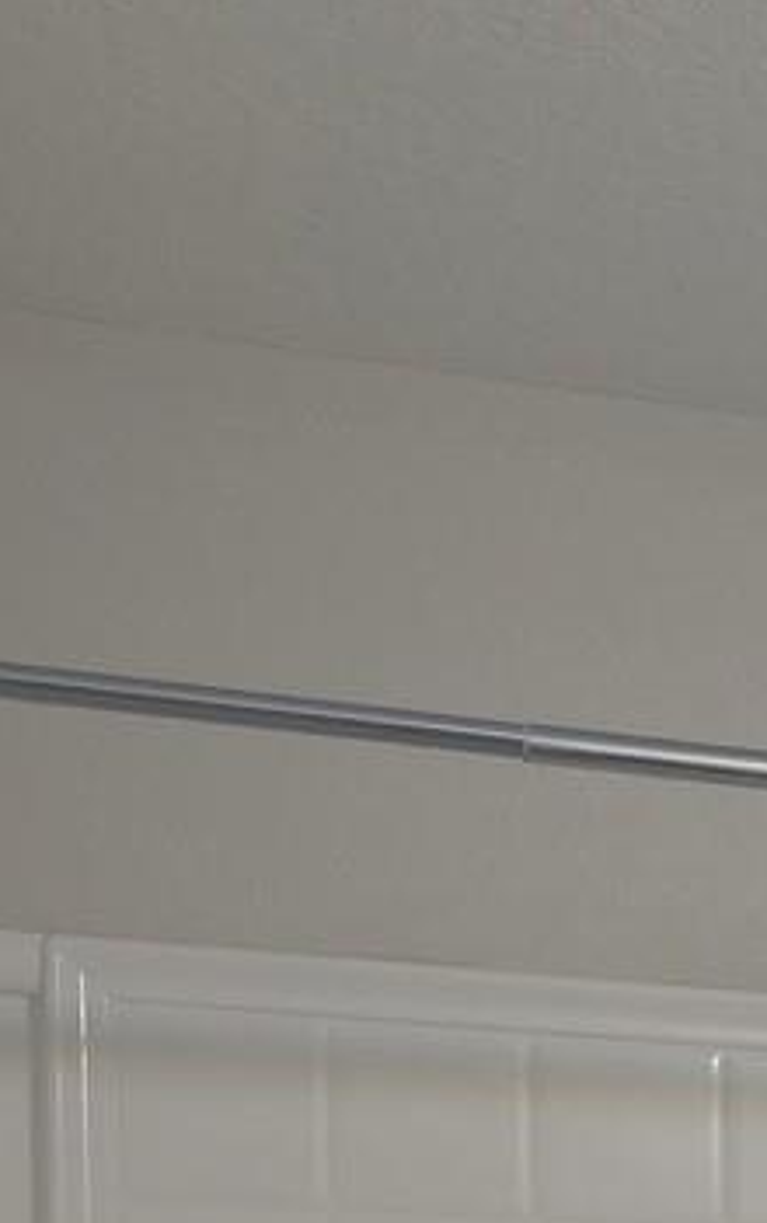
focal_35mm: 111
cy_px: 1798
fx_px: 3705
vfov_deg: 17.1
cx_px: 1834
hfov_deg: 10.3
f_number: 1.7
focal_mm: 6.3
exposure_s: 1/60
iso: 125
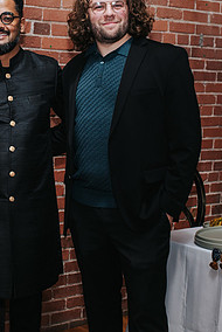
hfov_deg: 16.7
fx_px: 738
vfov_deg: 25.3
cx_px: -11
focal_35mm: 80
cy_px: 162
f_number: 4
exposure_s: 1/200
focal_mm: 35
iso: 800
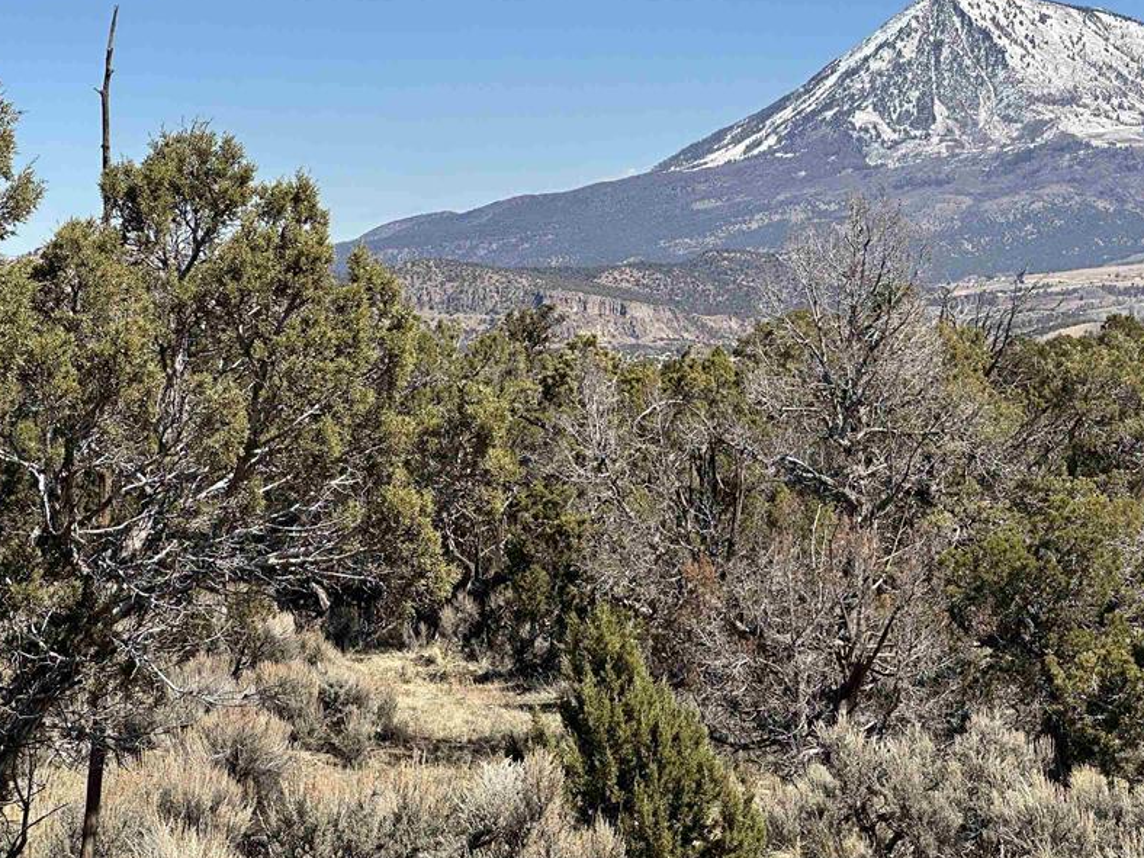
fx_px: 3305
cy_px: 361
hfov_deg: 19.6
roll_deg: +3.2
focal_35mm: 100
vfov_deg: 14.8
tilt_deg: -1.2
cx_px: 700
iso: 32
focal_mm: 9
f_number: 2.8
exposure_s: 1/758
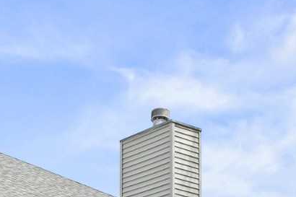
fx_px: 678
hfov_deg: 24.4
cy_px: 390
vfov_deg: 14.0
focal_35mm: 82
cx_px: 79
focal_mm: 11
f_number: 9
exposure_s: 1/400
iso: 250
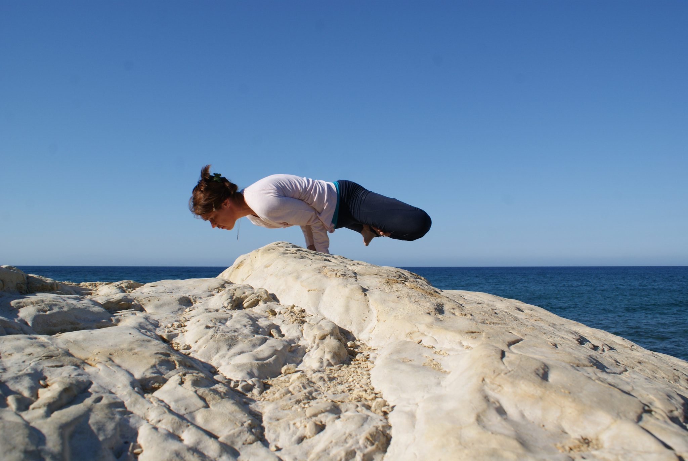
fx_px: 574
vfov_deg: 43.7
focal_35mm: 30
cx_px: 344
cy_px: 230
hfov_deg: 61.9
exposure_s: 1/250
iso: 100
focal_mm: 20
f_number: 10
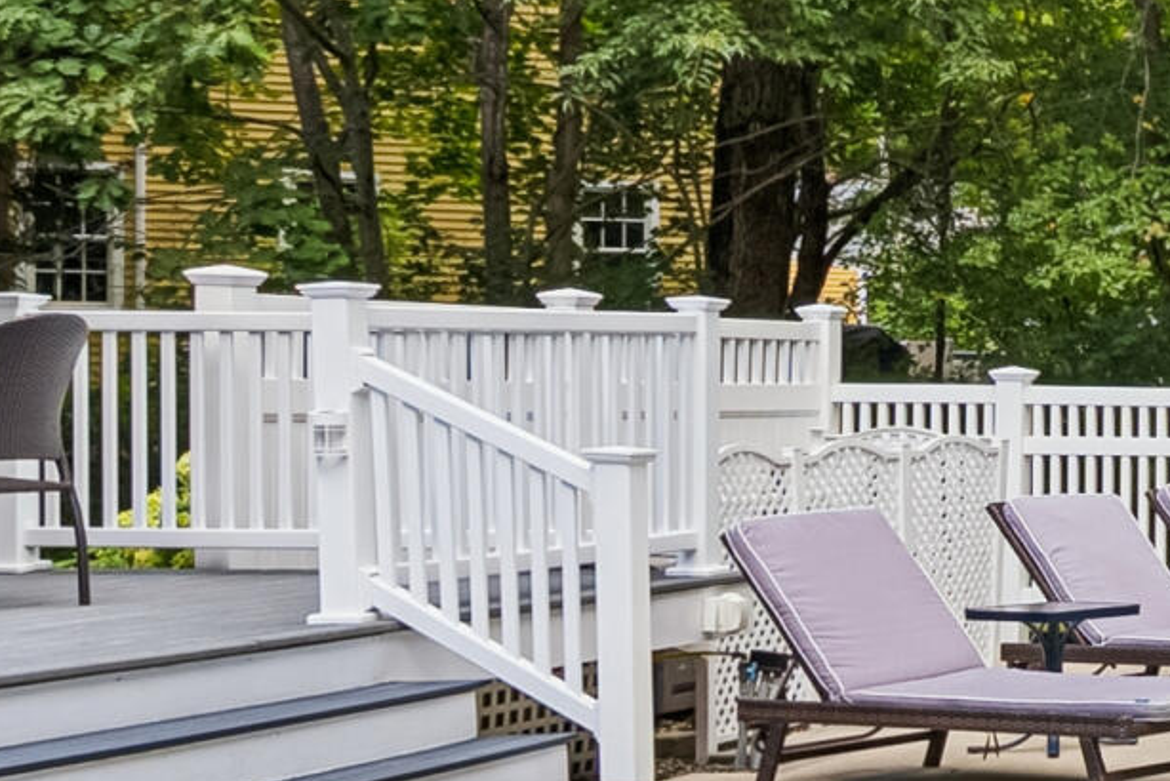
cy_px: 426
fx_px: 2699
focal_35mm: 83
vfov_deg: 16.5
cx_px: 2332
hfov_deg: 17.5
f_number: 7.1
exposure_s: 1/125
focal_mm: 17
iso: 320
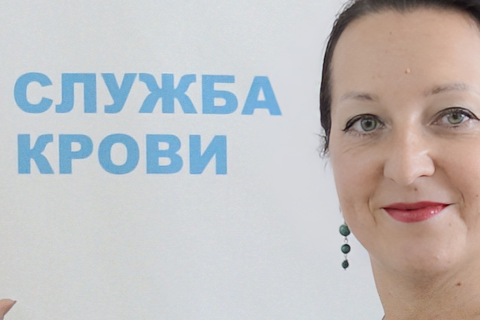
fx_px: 1893
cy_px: 359
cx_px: 344
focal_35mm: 142
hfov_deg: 14.4
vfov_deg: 9.6
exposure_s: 1/100
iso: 1000
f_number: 4.5
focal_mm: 29
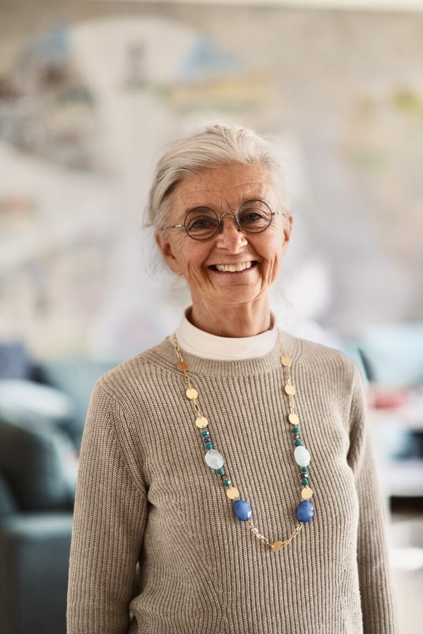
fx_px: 1480
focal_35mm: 84
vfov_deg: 24.2
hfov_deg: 16.3
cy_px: 317
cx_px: 212
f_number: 1.2
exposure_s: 1/900
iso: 200
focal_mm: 56
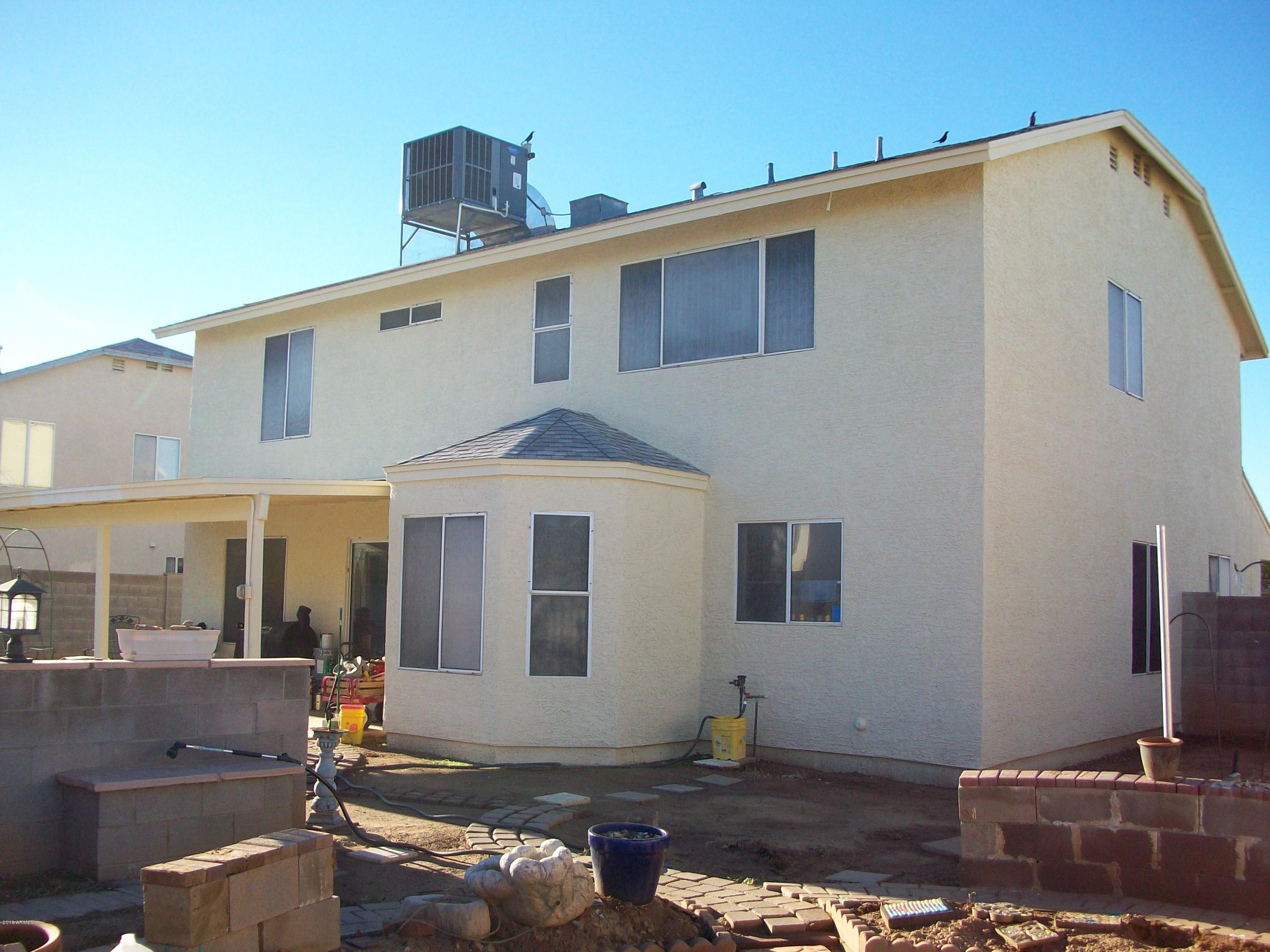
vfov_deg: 41.8
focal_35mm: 34
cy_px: 476
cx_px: 635
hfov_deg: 54.0
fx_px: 1247
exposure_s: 1/606
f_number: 2.8
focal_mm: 5.7
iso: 80
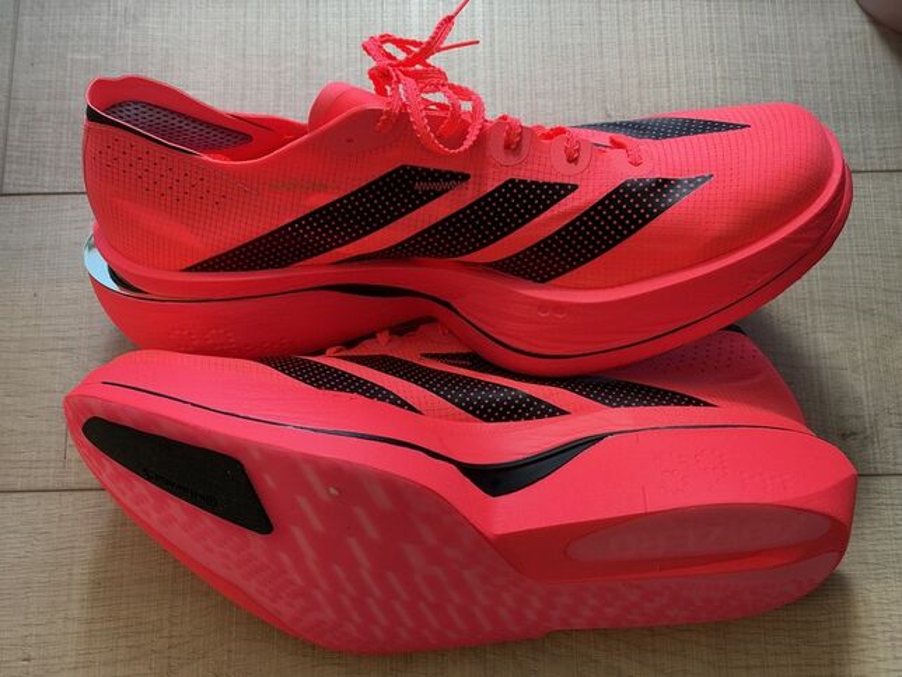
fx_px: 1251
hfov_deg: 39.7
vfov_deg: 30.3
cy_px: 338
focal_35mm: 48
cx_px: 451
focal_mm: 6.93
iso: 250
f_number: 1.8
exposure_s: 1/60
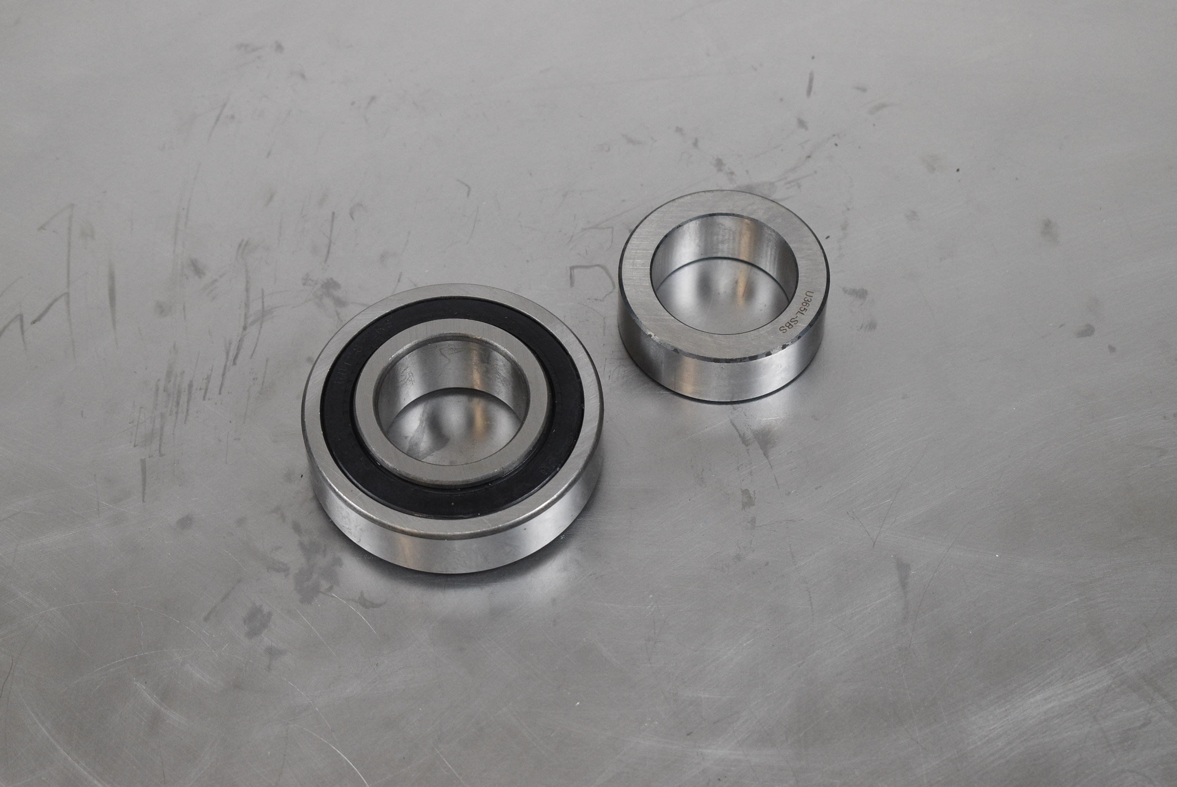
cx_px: 588
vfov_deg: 16.6
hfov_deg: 24.6
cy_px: 394
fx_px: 2699
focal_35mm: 82
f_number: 6.3
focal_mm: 55
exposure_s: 1/160
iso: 1250
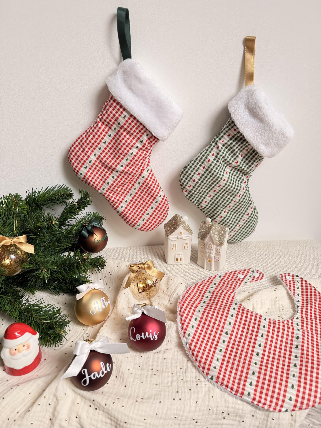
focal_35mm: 24
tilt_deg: -29.4
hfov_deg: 56.8
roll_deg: -0.2
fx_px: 297
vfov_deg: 71.6
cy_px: 214
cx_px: 160
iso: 64
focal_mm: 6.76
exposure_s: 1/121
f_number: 1.78
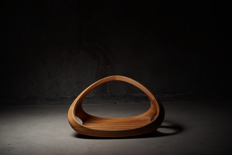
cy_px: 78
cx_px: 116
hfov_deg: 36.2
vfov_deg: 24.6
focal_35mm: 55
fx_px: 355
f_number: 5.6
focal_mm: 55
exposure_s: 1/13
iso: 100
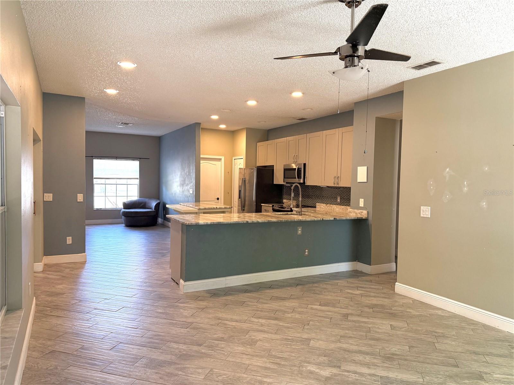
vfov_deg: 56.8
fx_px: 356
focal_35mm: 24
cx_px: 257
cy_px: 192
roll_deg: -1.3
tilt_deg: -2.1
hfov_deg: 71.6
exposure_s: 1/120
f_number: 1.78
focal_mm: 6.76
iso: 250
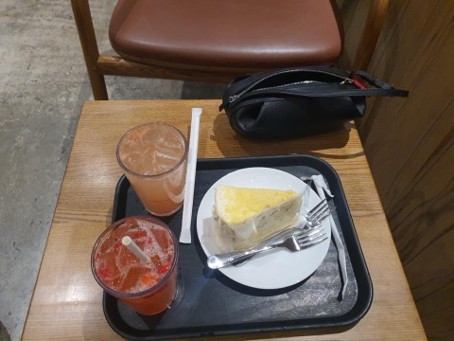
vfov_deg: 53.1
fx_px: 341
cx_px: 227
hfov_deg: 67.3
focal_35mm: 26
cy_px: 170
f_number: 1.5
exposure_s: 1/40
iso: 500
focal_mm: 4.3
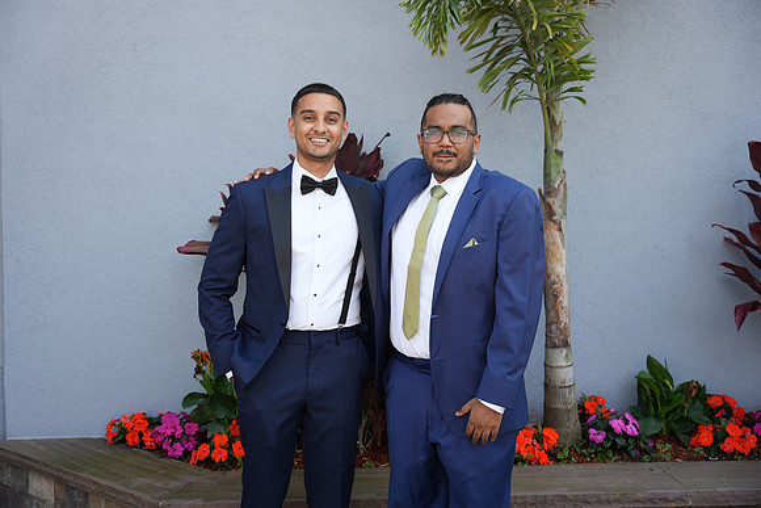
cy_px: 254
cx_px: 380
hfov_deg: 45.9
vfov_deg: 31.6
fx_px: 899
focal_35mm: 42
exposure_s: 1/320
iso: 125
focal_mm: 42.5
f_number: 2.8
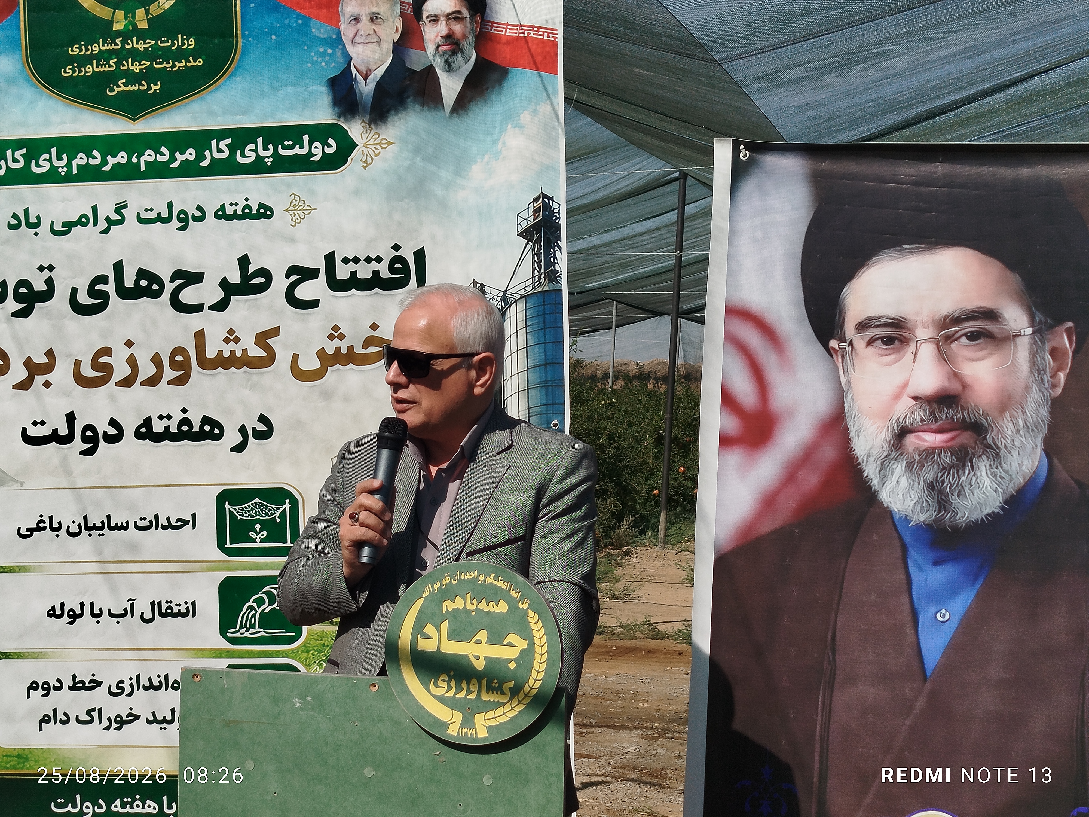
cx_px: 544
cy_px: 408
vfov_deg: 56.8
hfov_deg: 71.6
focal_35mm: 24
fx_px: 755
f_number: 1.7
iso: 50
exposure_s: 1/806
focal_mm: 5.31
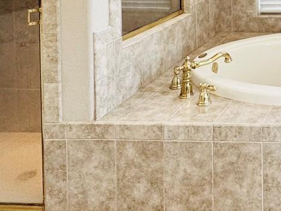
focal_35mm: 48
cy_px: -68
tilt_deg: -1.2
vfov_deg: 25.7
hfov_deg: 31.5
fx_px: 390
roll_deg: +0.3
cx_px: 356
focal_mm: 2.22
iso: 64
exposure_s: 1/120
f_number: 2.2
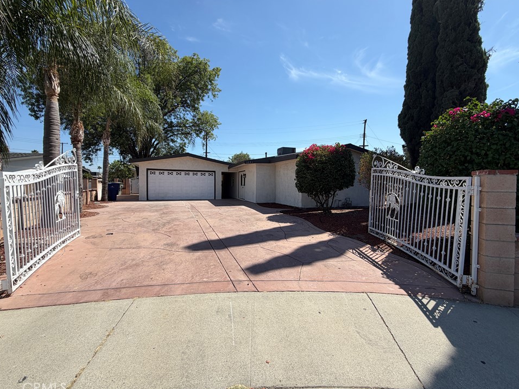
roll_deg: -0.3
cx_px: 265
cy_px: 187
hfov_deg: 98.2
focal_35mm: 15
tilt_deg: -2.0
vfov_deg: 81.7
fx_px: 225
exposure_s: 1/830
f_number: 2.2
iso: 20
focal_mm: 2.22
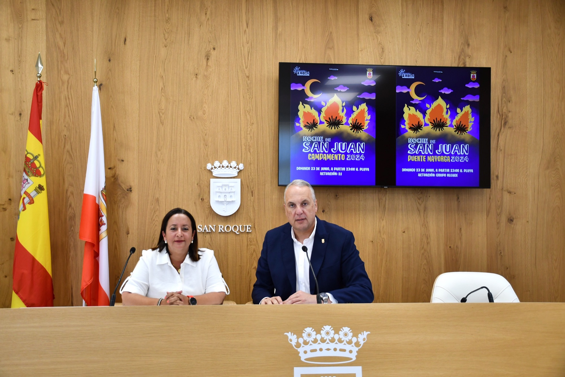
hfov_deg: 49.6
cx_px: 282
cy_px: 188
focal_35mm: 39
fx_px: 612
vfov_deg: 34.2
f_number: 3.8
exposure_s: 1/250
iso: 640
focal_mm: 26
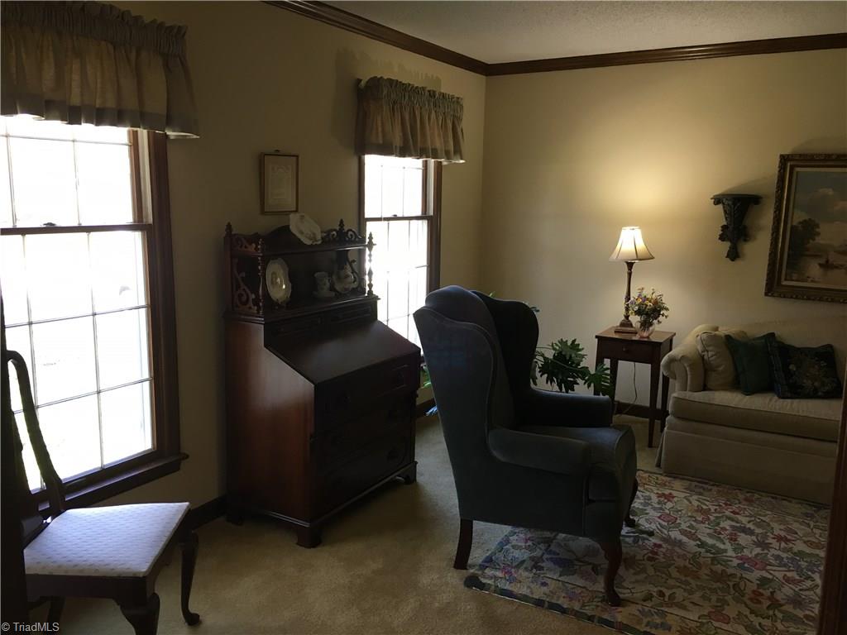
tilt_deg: -8.2
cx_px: 424
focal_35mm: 29
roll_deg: -0.9
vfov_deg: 48.2
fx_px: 710
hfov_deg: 61.7
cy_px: 318
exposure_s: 1/30
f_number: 2.2
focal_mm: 4.15
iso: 80
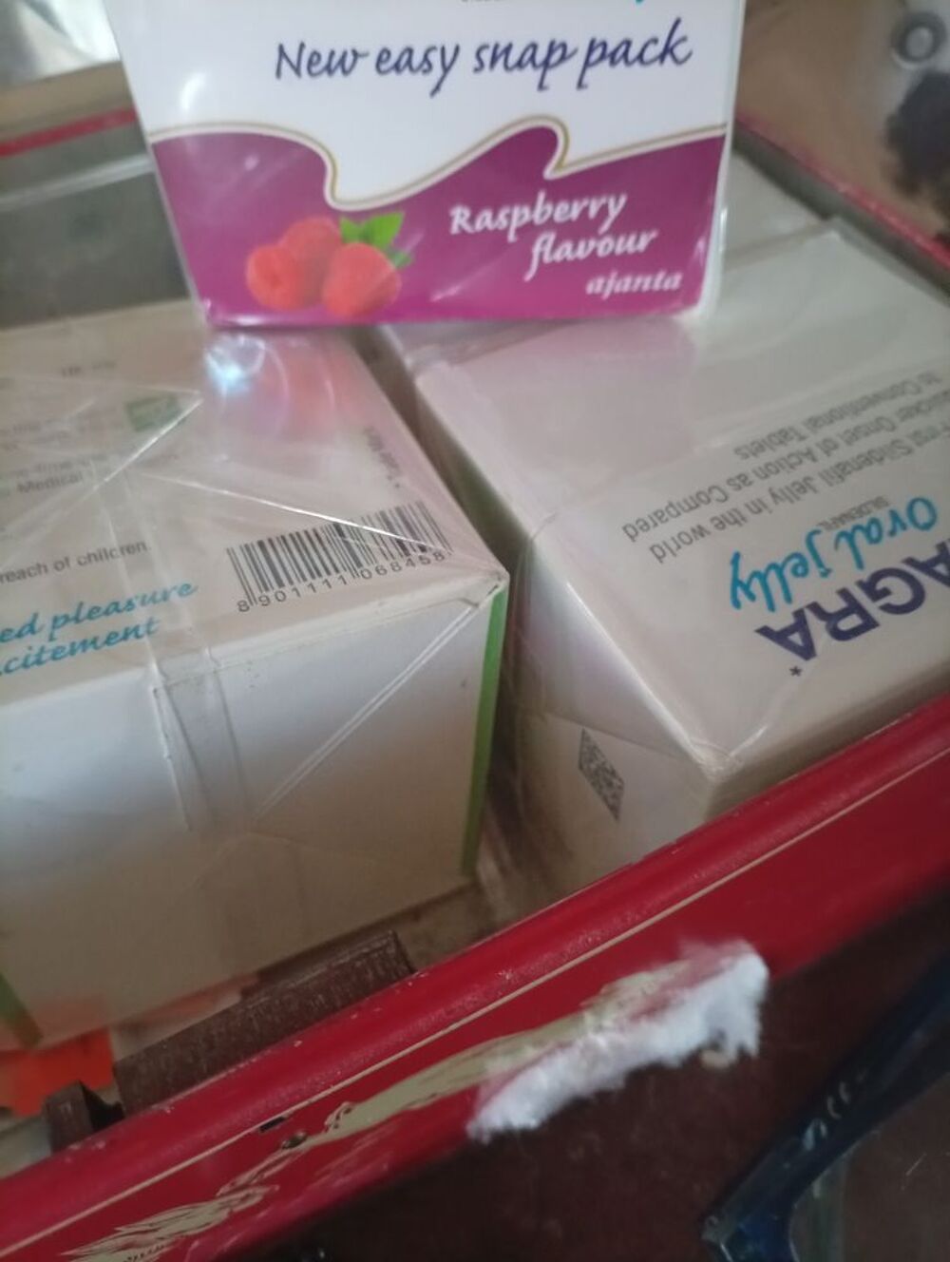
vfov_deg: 65.2
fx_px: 985
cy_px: 631
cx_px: 475
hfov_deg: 51.5
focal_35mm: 27
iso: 583
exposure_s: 1/33.3
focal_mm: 3.84
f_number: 1.8
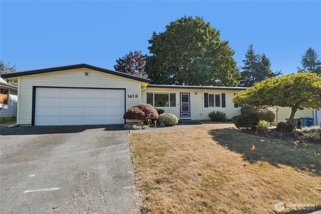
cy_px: 107
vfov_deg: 65.2
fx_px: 167
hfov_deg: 87.7
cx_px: 160
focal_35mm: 19
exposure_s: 1/200
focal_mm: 12.5
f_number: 9
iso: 250
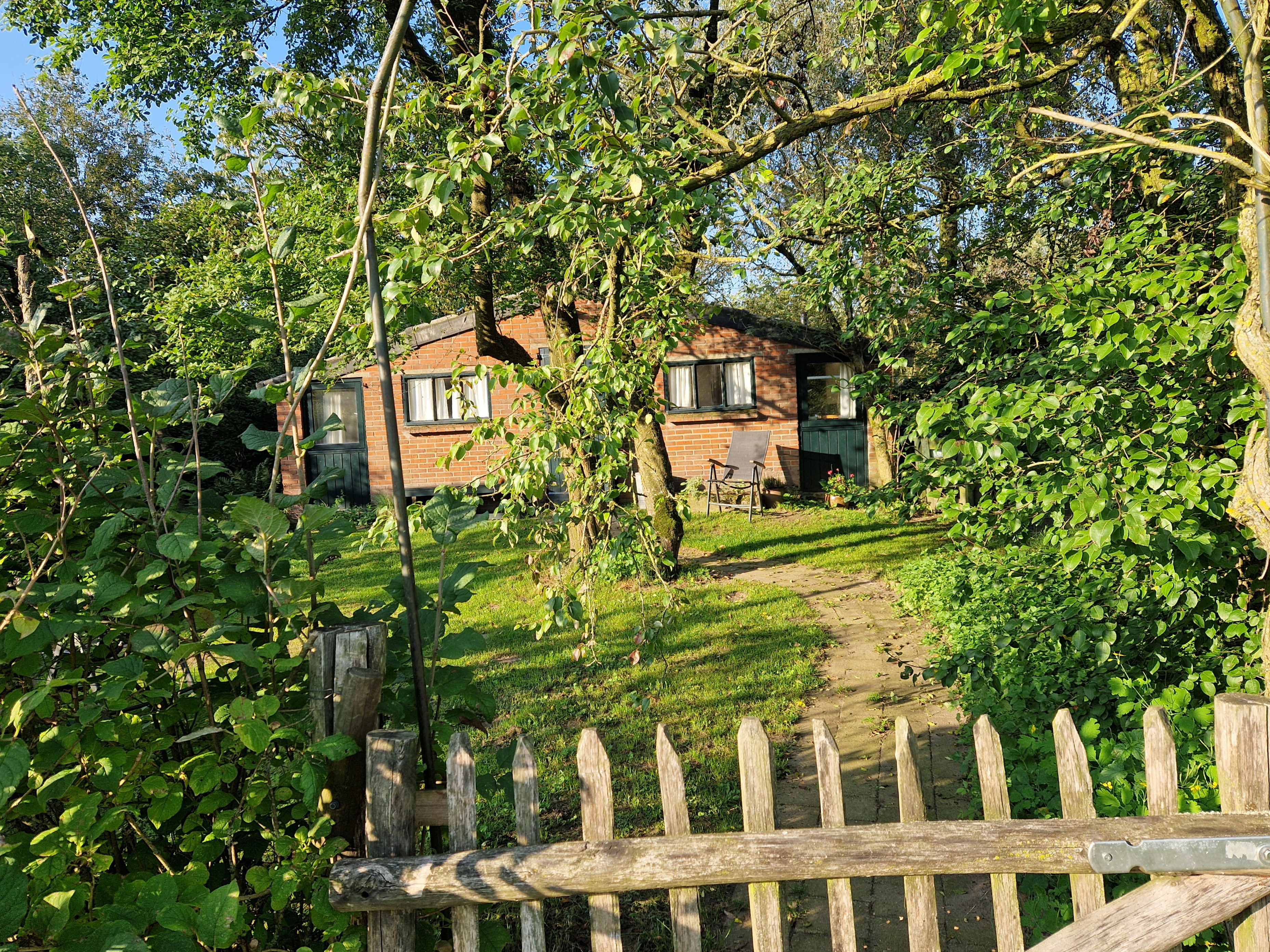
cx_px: 635
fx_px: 844
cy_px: 476
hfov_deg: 73.9
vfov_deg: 58.9
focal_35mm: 23
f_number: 1.8
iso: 50
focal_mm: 5.4
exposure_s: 1/476
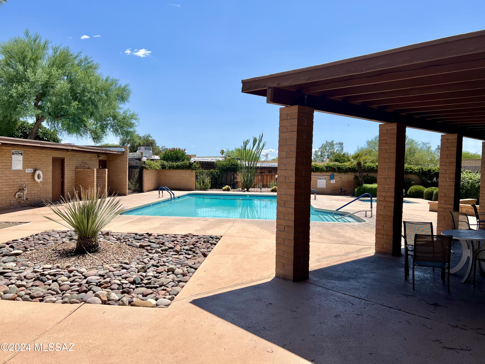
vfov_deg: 53.1
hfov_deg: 67.3
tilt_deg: -3.2
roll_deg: -1.8
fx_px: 364
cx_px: 242
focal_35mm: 26
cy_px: 182
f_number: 1.5
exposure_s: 1/5882
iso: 50
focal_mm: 5.7
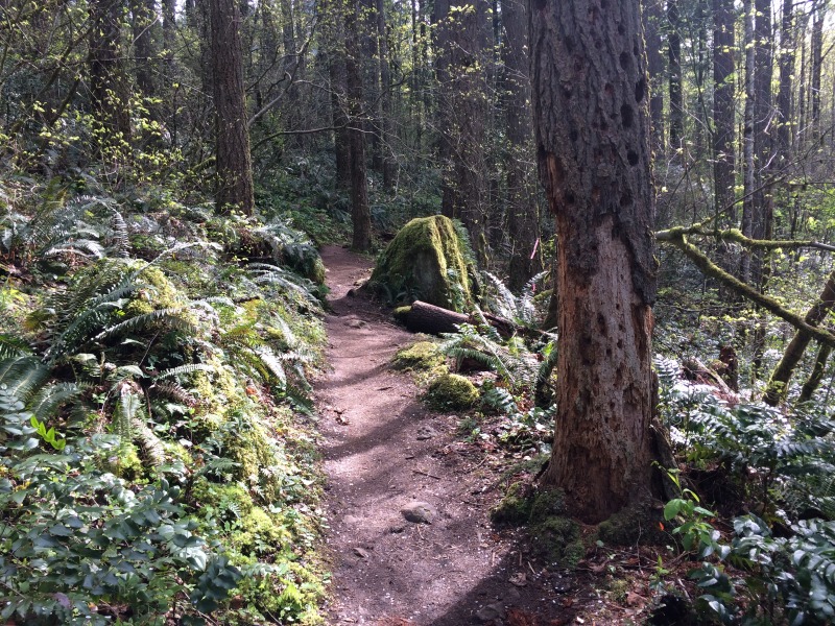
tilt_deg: -2.3
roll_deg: +1.5
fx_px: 700
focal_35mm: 29
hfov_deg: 61.7
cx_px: 418
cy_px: 313
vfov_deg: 48.2
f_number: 2.2
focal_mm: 4.15
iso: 32
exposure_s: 1/130
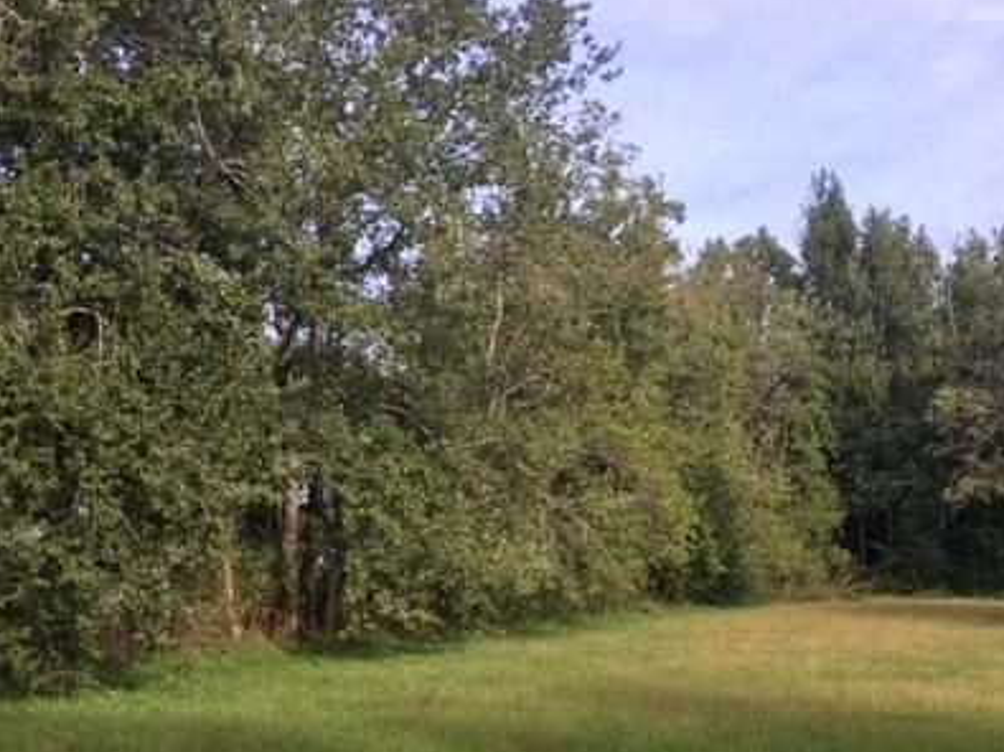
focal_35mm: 47
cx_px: 526
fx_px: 1363
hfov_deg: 40.4
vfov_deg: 30.2
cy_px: 589
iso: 25
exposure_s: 1/455
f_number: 2.2
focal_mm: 4.15
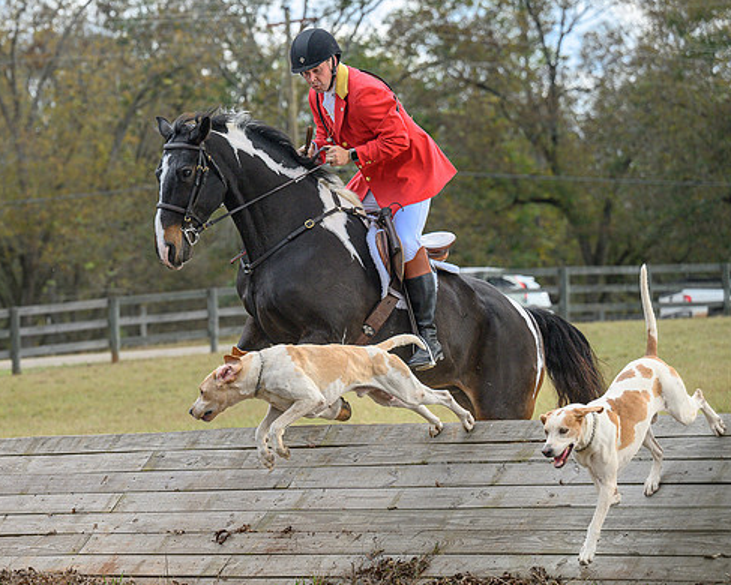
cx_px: 176
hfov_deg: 12.3
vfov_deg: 9.9
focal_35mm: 156
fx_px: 3376
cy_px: 262
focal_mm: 102
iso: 640
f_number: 3.5
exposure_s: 1/1000
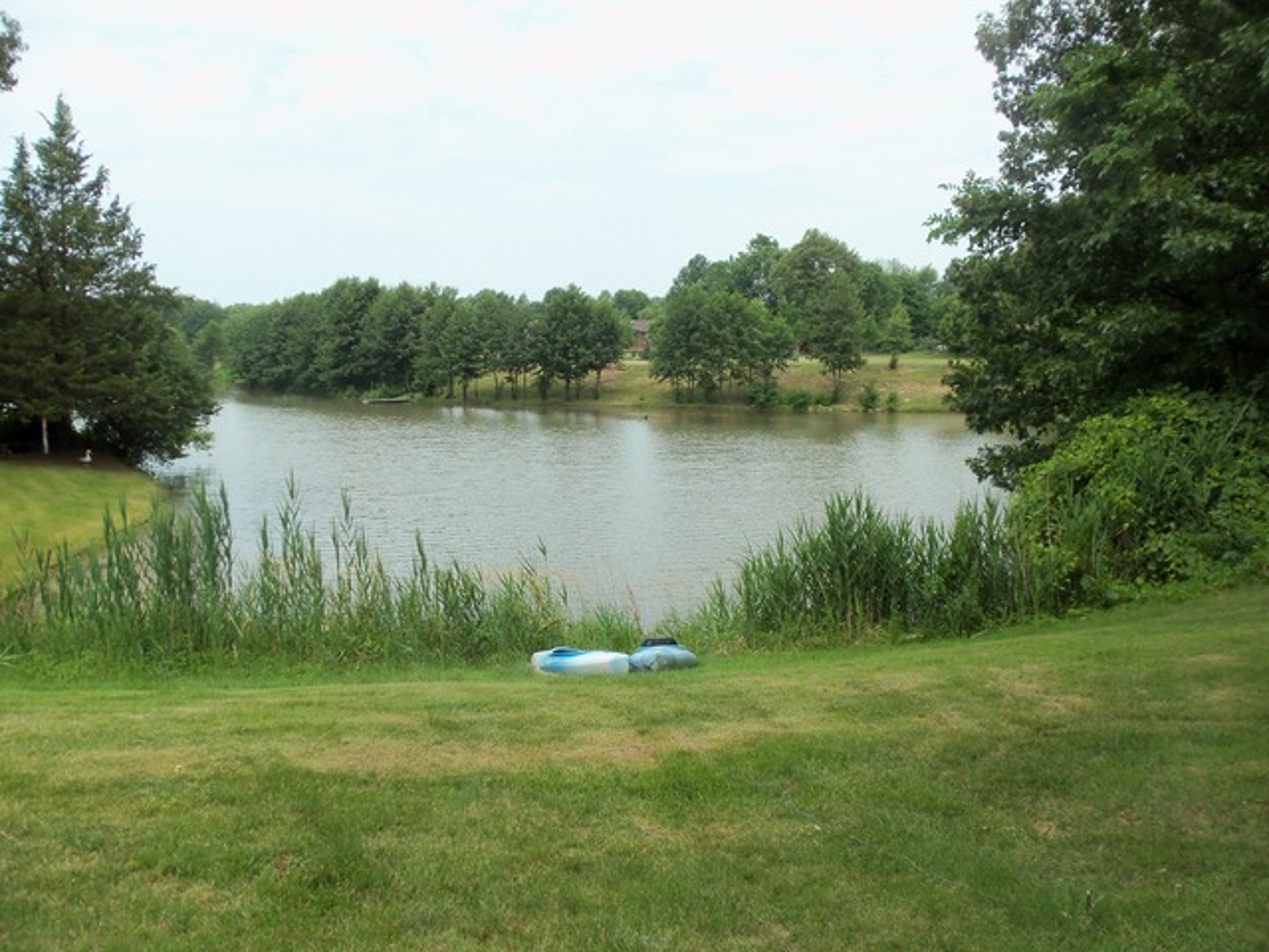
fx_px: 1063
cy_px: 476
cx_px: 634
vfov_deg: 48.2
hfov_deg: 61.7
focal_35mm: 29
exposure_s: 1/400
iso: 80
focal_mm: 5.2
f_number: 3.4
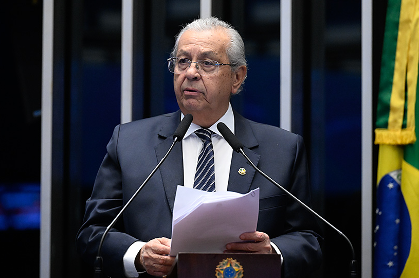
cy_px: 133
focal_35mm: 211
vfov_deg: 6.5
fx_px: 2451
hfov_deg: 9.8
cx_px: 210
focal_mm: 200
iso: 6400
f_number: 4
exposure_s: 1/200
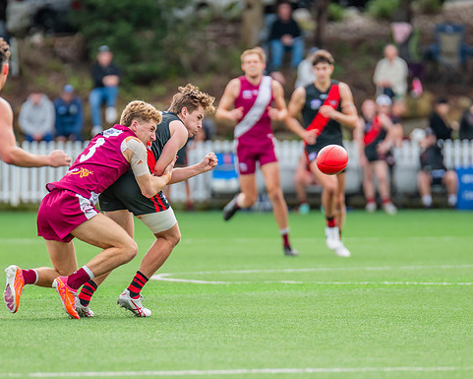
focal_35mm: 594
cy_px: 189
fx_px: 8317
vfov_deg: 2.6
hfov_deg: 3.3
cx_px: 239
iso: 800
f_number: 5
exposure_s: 1/1250
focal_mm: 420
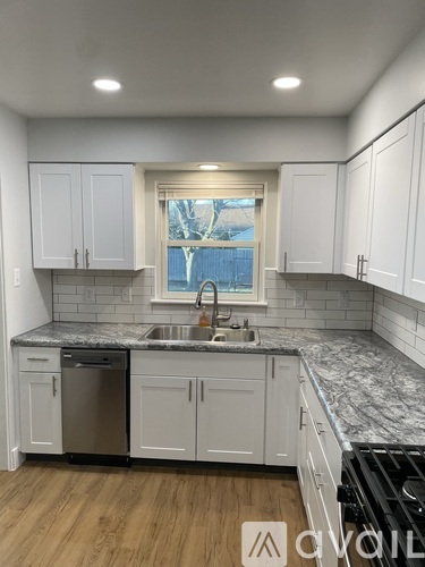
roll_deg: -0.6
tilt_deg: -6.7
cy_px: 284
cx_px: 212
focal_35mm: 26
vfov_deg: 67.3
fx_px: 426
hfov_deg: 53.1
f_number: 1.6
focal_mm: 4.2
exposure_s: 1/120
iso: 80
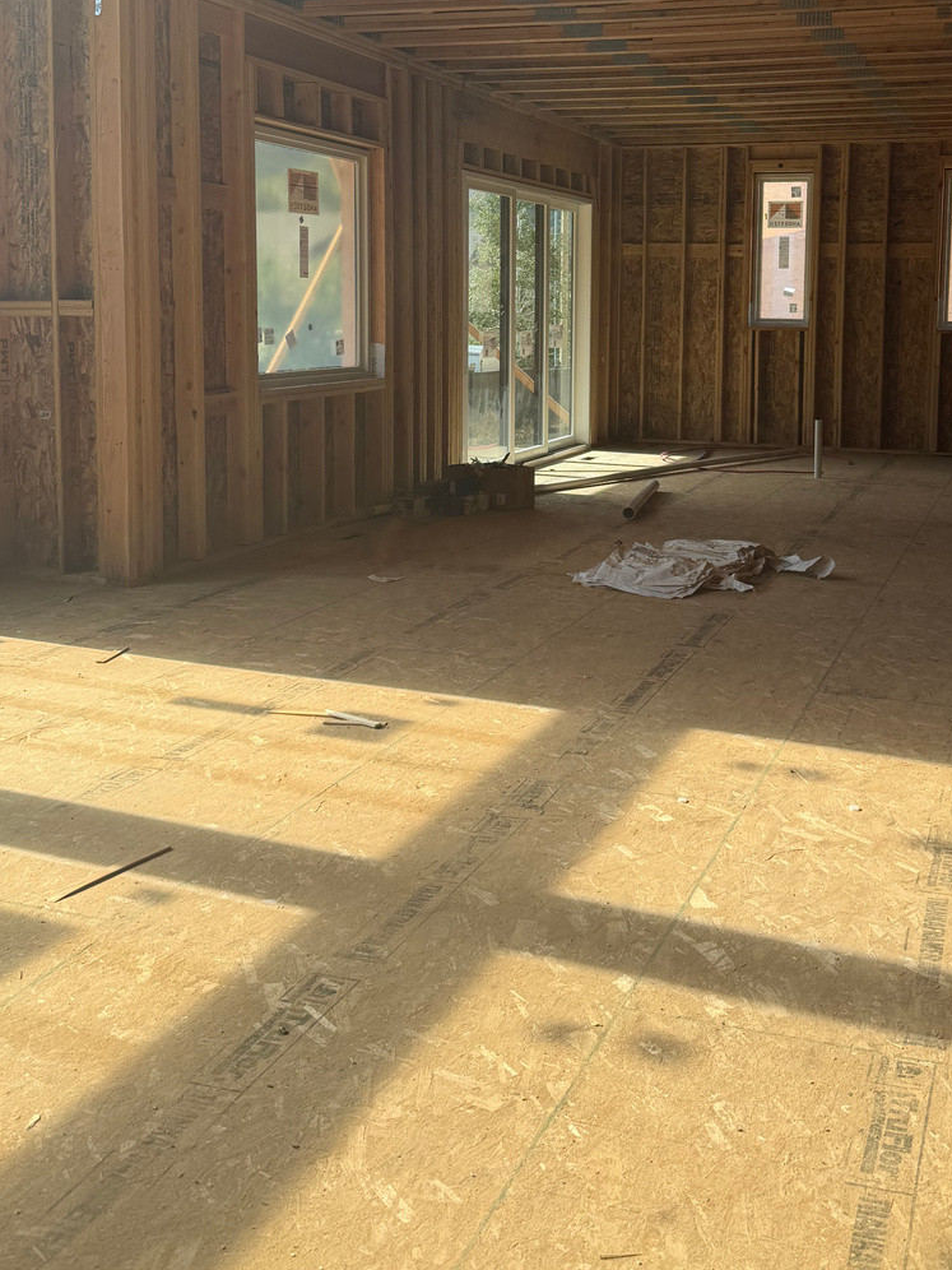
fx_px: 1357
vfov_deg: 49.1
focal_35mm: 37
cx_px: 622
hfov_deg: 38.3
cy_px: 403
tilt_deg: -4.6
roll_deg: -0.4
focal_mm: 6.76
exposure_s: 1/1174
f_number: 1.78
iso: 80
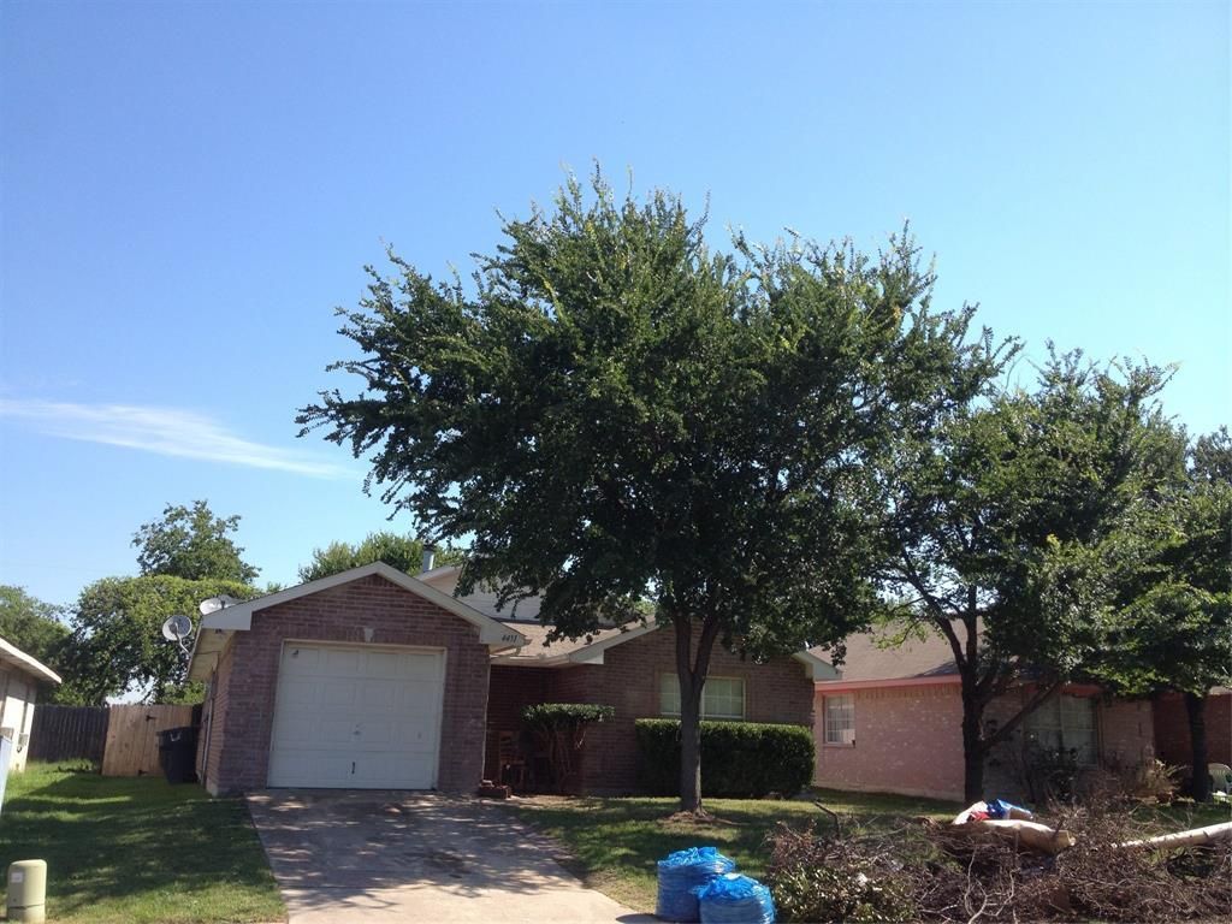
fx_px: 1246
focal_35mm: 35
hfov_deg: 52.6
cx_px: 616
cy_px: 462
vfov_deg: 40.7
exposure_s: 1/876
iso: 50
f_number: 2.4
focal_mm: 4.28
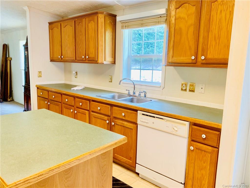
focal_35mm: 26
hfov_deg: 67.3
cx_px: 125
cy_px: 94
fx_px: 188
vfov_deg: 53.1
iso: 80
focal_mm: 4.25
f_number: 1.8
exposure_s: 1/60
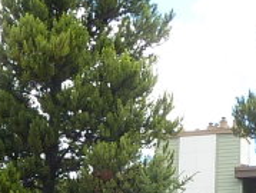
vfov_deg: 9.1
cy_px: 367
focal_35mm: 156
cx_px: 163
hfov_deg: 12.6
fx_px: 1156
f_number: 4
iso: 80
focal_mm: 4.1
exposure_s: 1/125
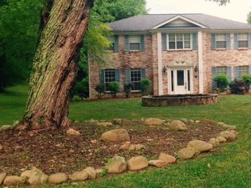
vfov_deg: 28.0
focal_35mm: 52
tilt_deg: -1.0
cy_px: 88
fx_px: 377
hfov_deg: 36.1
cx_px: 182
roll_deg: +0.1
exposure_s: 1/120
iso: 40
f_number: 2.2
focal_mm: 4.15
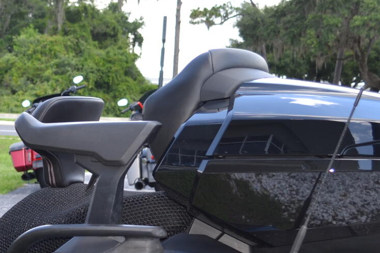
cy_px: 285
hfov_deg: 23.9
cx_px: -10
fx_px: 855
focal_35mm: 81
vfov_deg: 16.3
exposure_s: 1/160
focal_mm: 20
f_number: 4
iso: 100
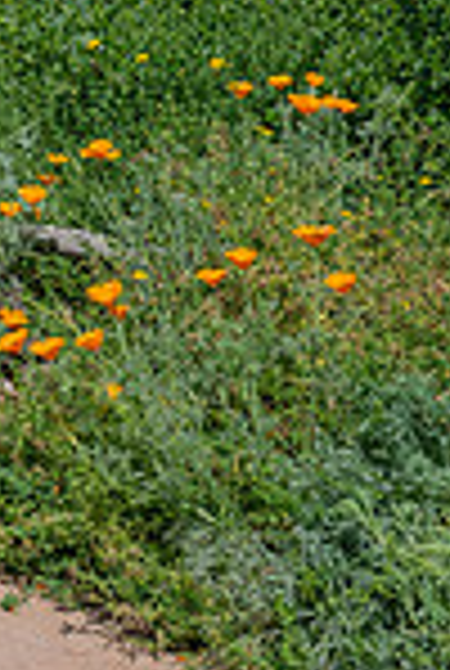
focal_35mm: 101
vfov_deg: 19.6
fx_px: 1885
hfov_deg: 10.6
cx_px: -783
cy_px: 11
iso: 200
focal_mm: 26
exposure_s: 1/200
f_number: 16
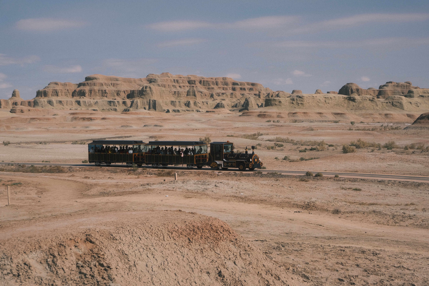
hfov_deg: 29.7
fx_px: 810
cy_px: 143
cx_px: 214
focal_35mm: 68
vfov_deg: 20.0
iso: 640
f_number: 9
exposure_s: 1/2400
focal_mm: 45
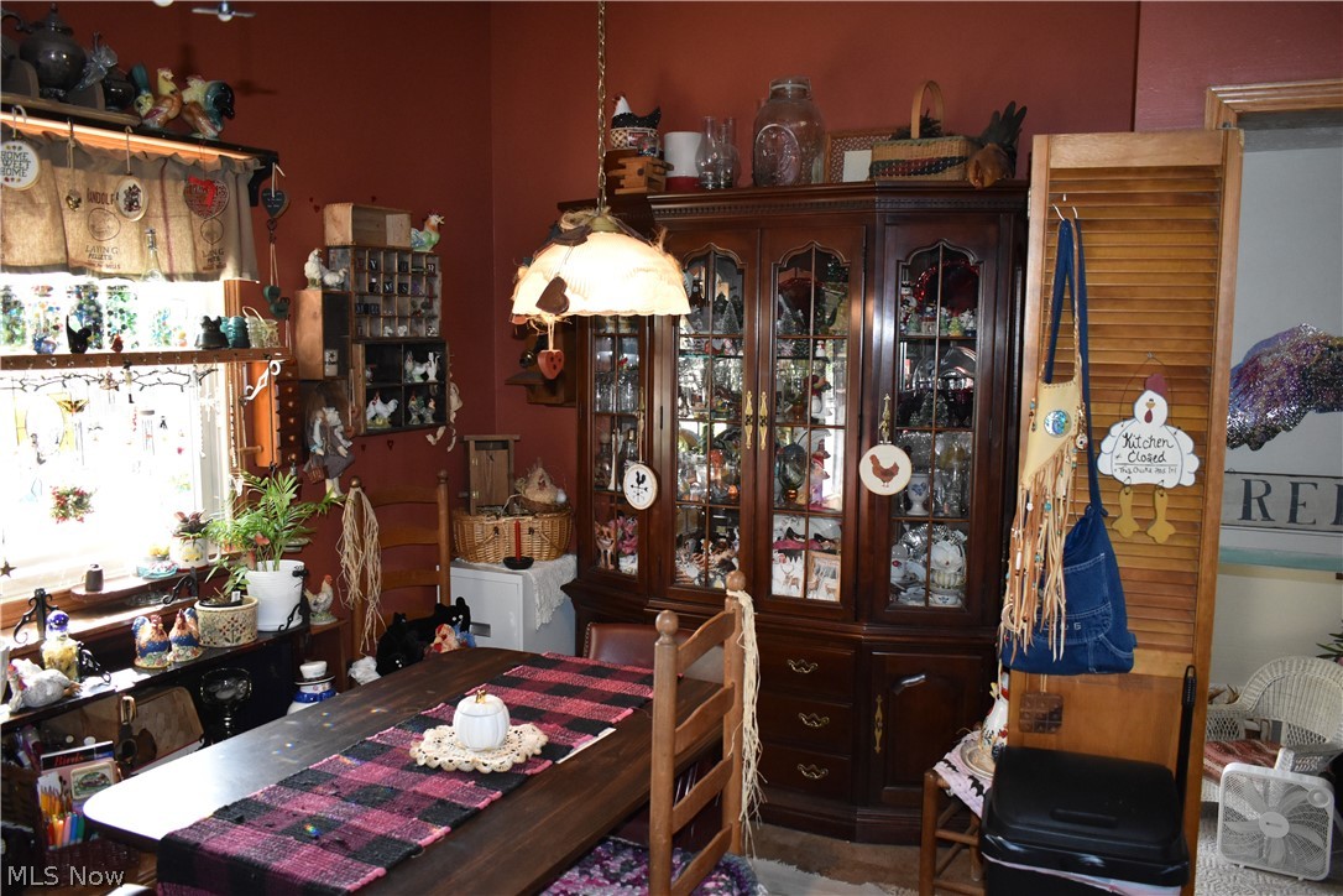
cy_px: 448
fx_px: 1119
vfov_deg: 43.6
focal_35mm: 30
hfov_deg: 61.9
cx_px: 672
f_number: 3.5
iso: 2000
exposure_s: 1/200
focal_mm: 20
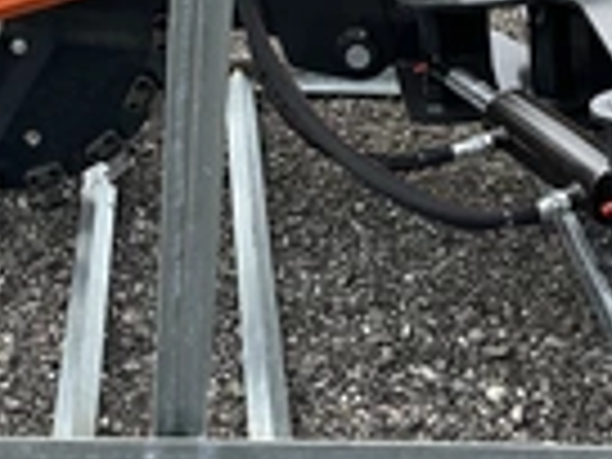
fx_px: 1503
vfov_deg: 17.2
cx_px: 216
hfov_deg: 22.9
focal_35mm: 85
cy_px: 72
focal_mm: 3
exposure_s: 1/540
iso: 25
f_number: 1.8
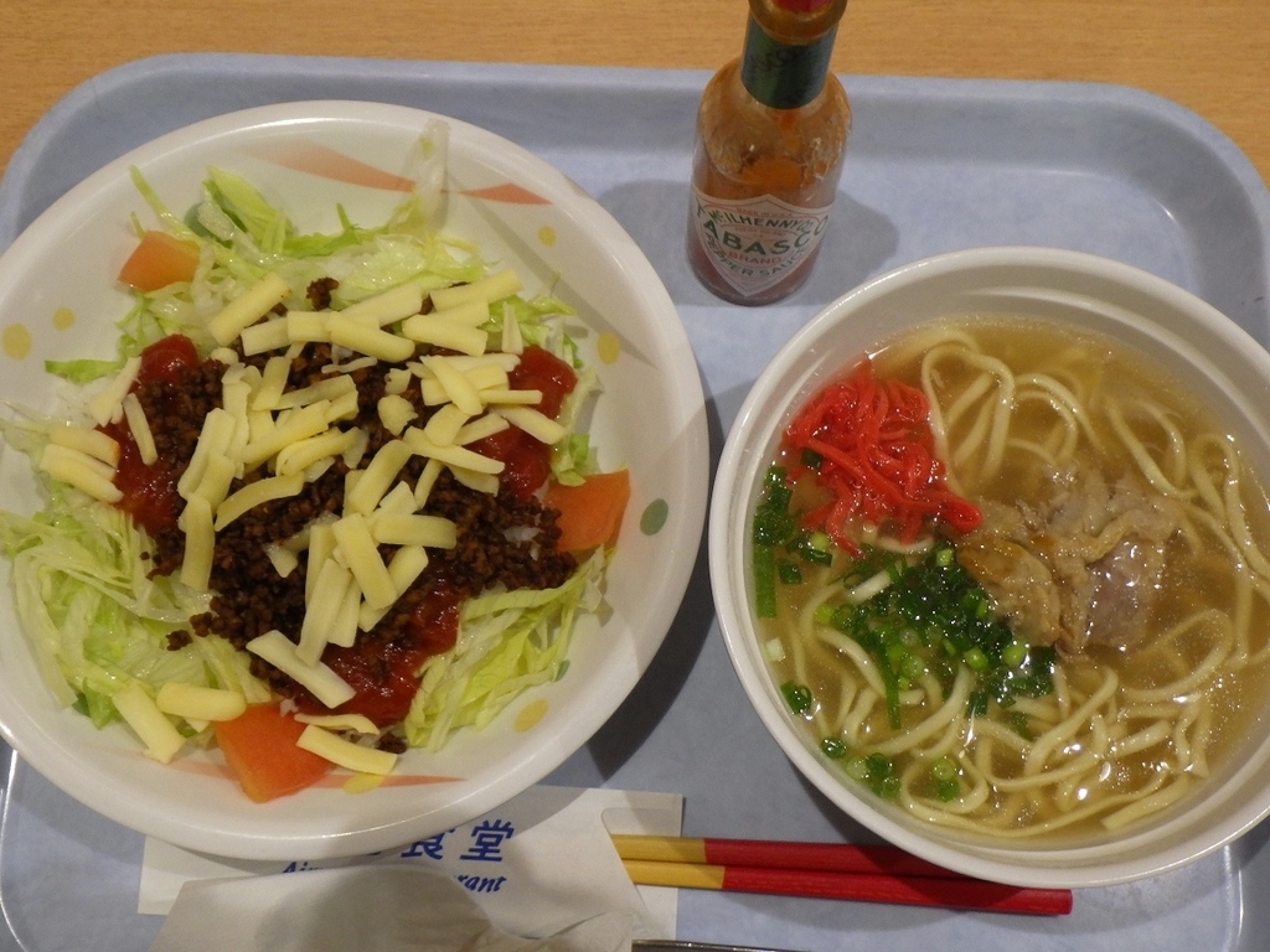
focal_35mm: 42
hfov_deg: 44.8
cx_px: 635
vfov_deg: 34.3
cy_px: 476
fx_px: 1541
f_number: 4.2
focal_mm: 7.5
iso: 400
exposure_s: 1/50
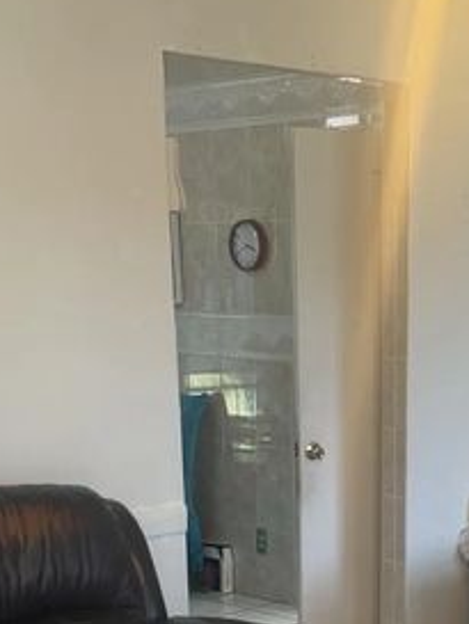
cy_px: 687
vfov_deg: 24.3
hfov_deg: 19.5
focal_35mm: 75
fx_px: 1354
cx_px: 366
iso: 200
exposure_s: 1/120
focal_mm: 6.76
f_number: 1.78
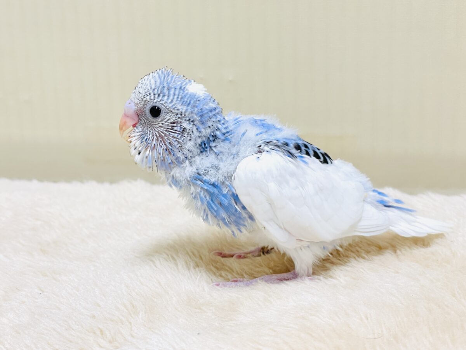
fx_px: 700
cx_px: 233
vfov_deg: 28.0
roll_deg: +1.9
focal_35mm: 52
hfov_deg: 36.8
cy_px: 175
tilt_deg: -15.8
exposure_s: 1/99
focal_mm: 6
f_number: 2
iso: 100
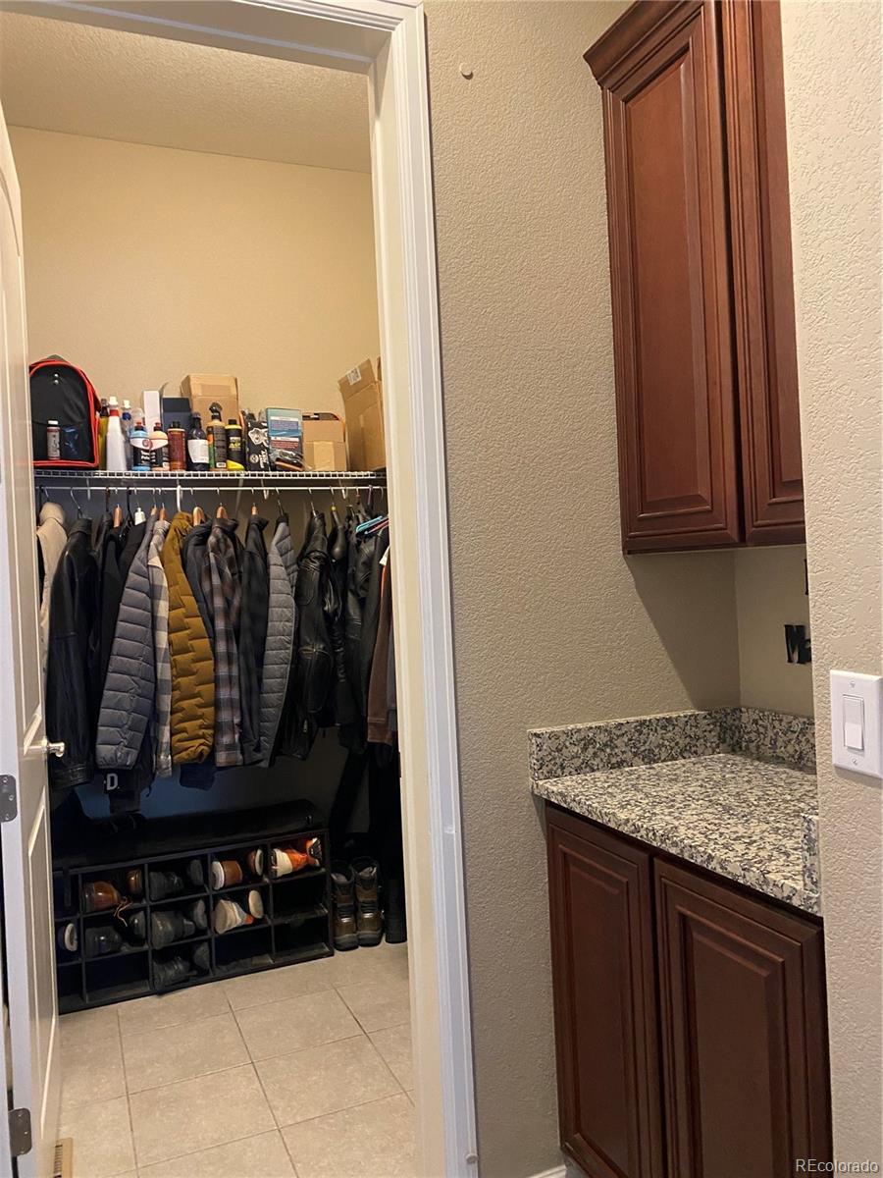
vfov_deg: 67.3
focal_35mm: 26
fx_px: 884
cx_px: 442
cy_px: 589
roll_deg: +2.1
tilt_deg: -0.4
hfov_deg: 53.1
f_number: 1.8
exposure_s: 1/40
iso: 400
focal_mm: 4.25
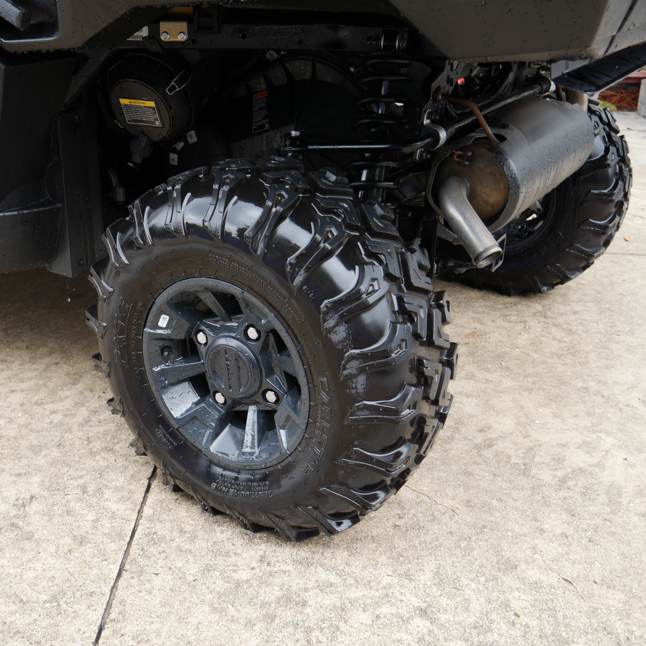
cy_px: 324
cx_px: 250
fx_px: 802
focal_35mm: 38
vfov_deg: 43.9
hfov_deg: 43.6
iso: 200
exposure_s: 1/100
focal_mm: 16
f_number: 3.6
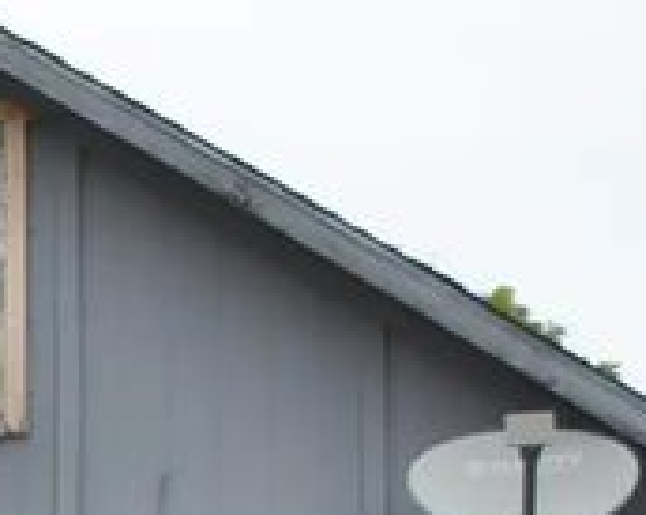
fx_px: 3855
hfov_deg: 9.1
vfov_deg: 7.3
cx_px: -560
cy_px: 1141
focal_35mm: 202
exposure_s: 1/200
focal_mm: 24
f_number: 4.5
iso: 100
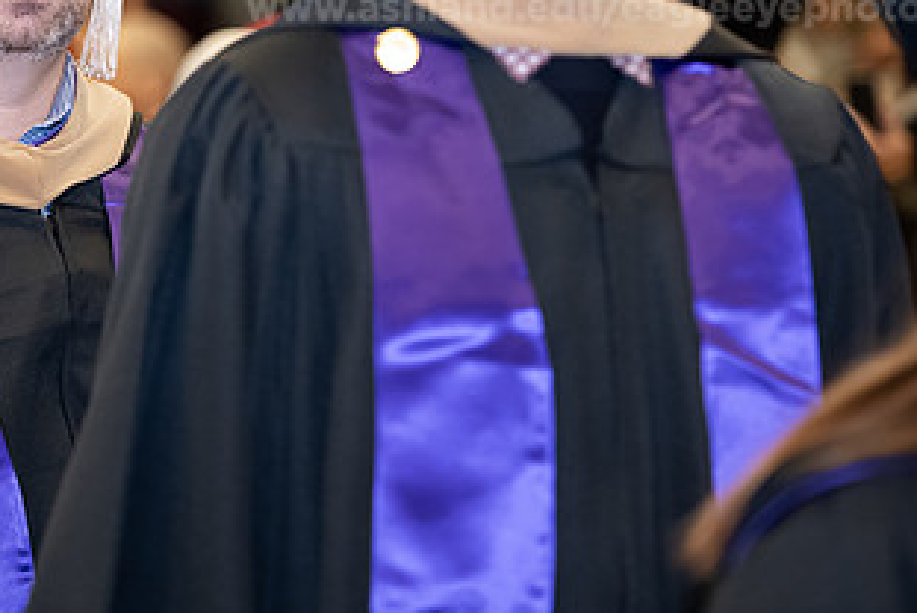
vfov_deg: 5.9
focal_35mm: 233
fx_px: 5940
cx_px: 112
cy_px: 69
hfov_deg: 8.8
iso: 2500
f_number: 3.2
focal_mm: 125
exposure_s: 1/200
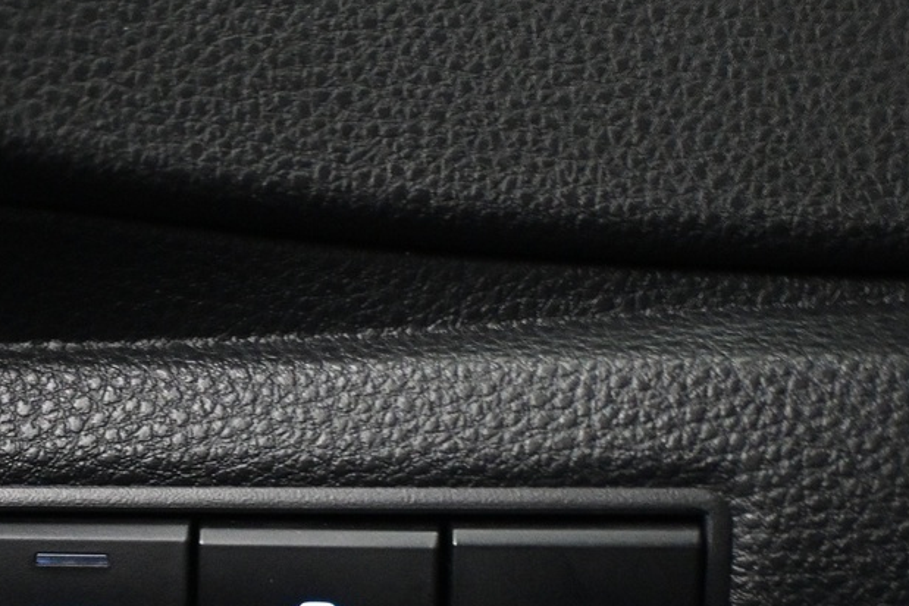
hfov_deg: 21.2
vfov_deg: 14.8
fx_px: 2281
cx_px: -137
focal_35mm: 90
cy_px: 681
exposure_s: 1/10
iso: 4000
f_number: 4.2
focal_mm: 23
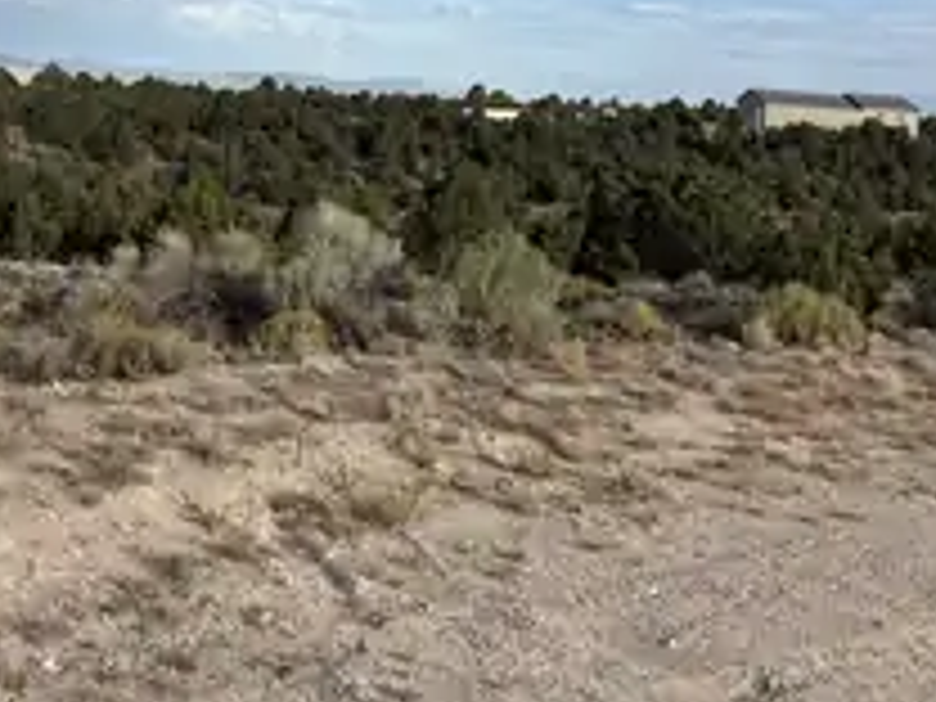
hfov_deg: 37.8
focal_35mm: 50
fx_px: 1352
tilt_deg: +0.8
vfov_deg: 28.1
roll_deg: -4.4
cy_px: 81
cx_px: 315
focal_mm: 5.96
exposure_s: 1/3448
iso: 50
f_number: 1.6
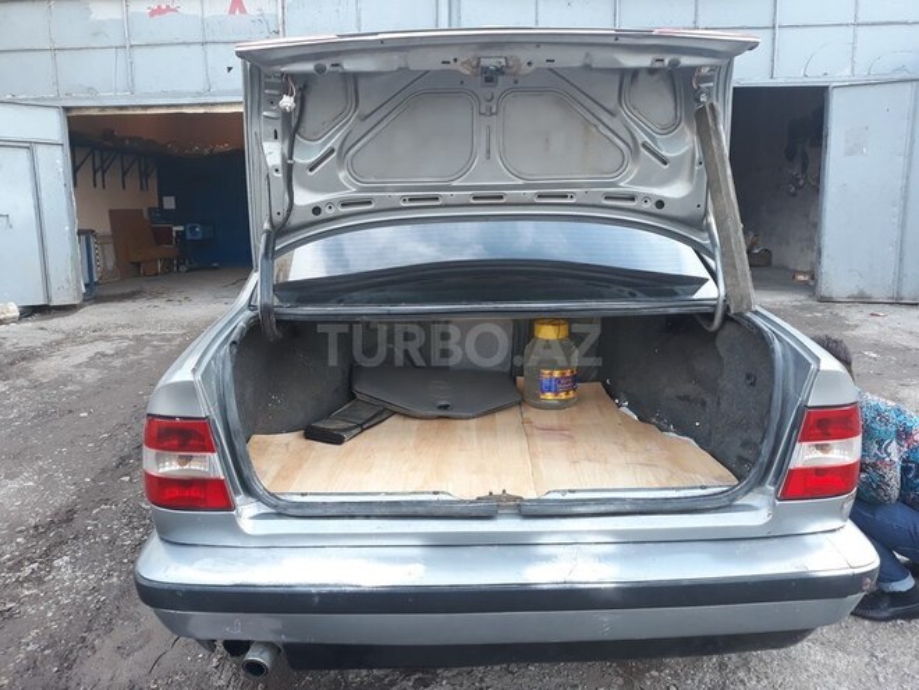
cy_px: 345
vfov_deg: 51.4
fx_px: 717
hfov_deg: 65.3
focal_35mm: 27
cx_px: 460
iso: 40
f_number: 1.7
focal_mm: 3.71
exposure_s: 1/102
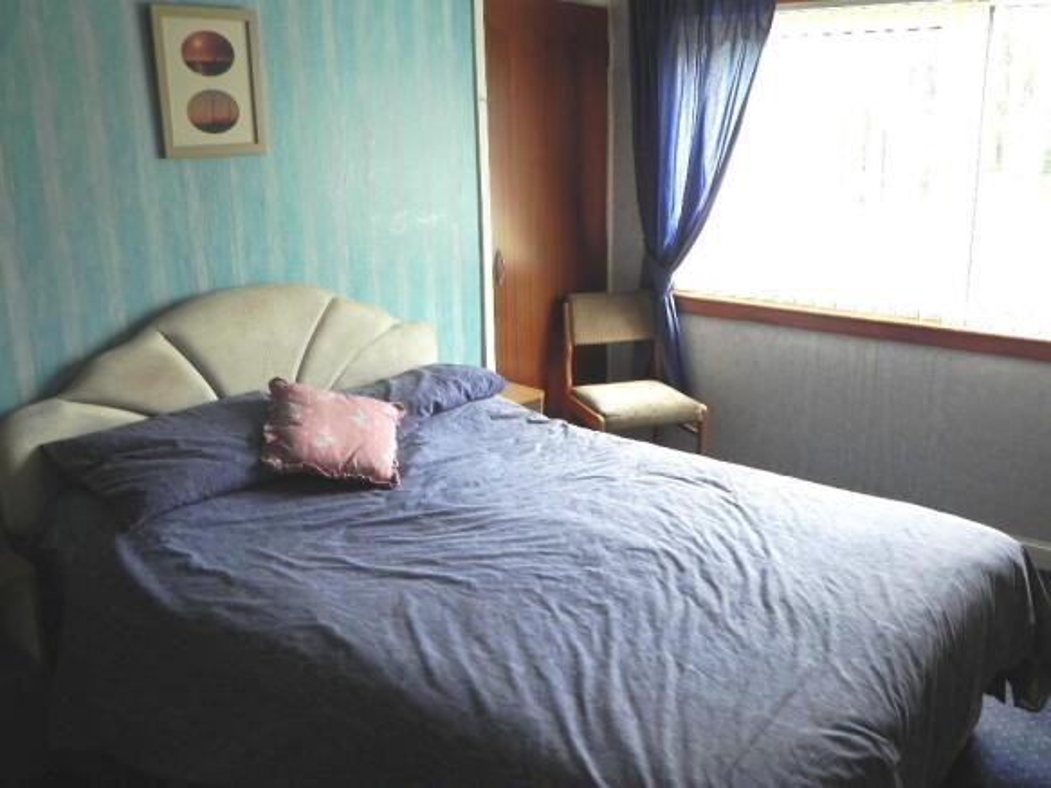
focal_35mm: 33
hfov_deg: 55.4
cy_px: 394
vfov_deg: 42.9
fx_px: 1002
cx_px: 526
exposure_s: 1/64
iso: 160
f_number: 3.2
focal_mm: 5.9
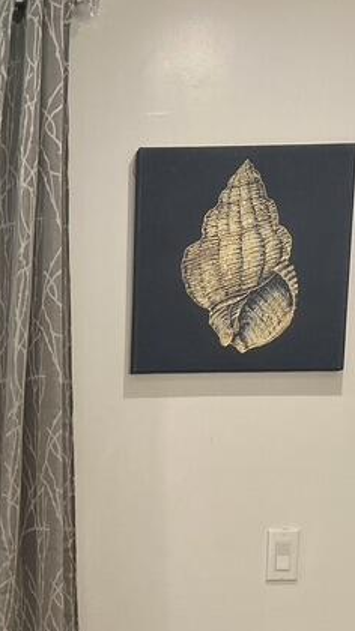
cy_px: 738
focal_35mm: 69
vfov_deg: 27.3
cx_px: -102
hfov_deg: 16.5
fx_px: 1156
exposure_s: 1/120
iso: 80
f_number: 1.8
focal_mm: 4.25
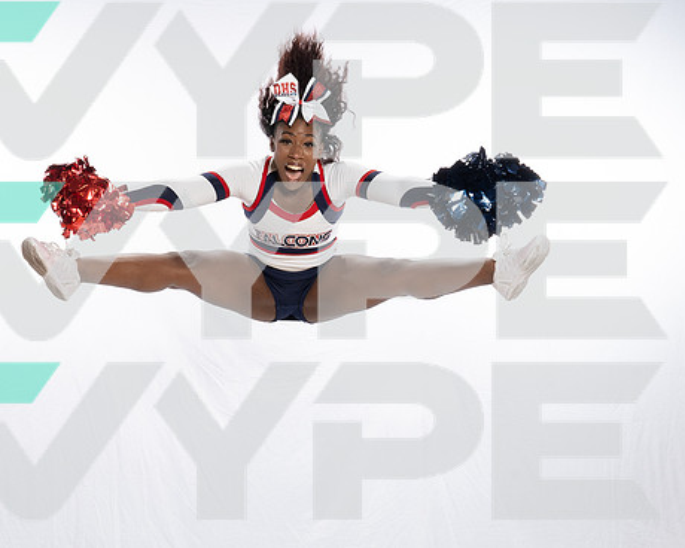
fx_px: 1439
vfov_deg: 21.5
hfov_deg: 26.7
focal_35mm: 71
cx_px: 278
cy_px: 342
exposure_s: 1/250
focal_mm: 40
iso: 1250
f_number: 11
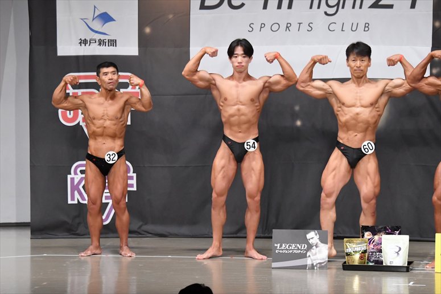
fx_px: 2473
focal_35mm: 202
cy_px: 147
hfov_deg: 10.2
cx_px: 220
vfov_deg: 6.8
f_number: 5.6
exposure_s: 1/400
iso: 6400
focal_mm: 135
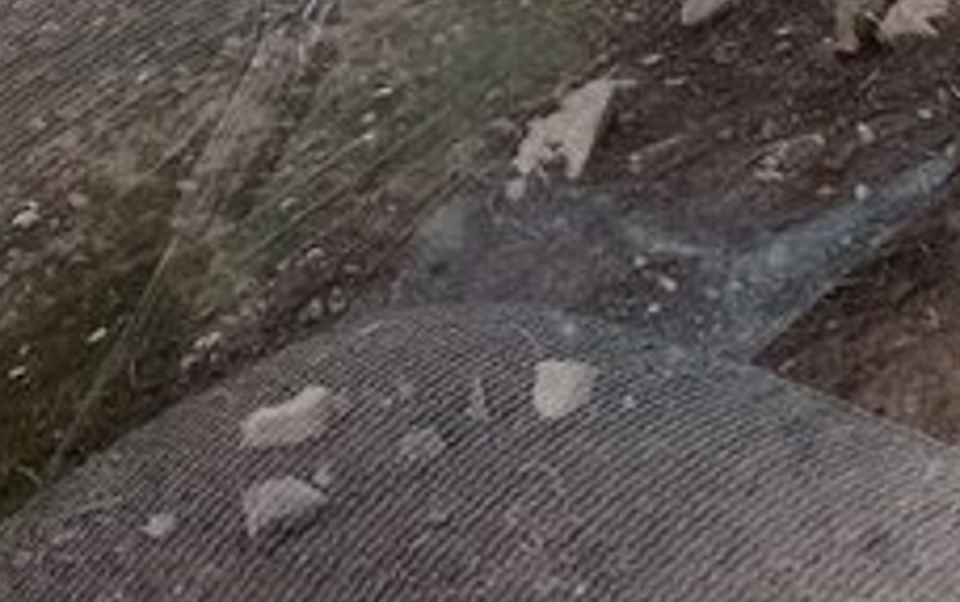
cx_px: 859
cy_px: -335
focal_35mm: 95
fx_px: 2488
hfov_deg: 21.4
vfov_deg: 13.0
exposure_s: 1/100
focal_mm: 3.3
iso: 64
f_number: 2.2
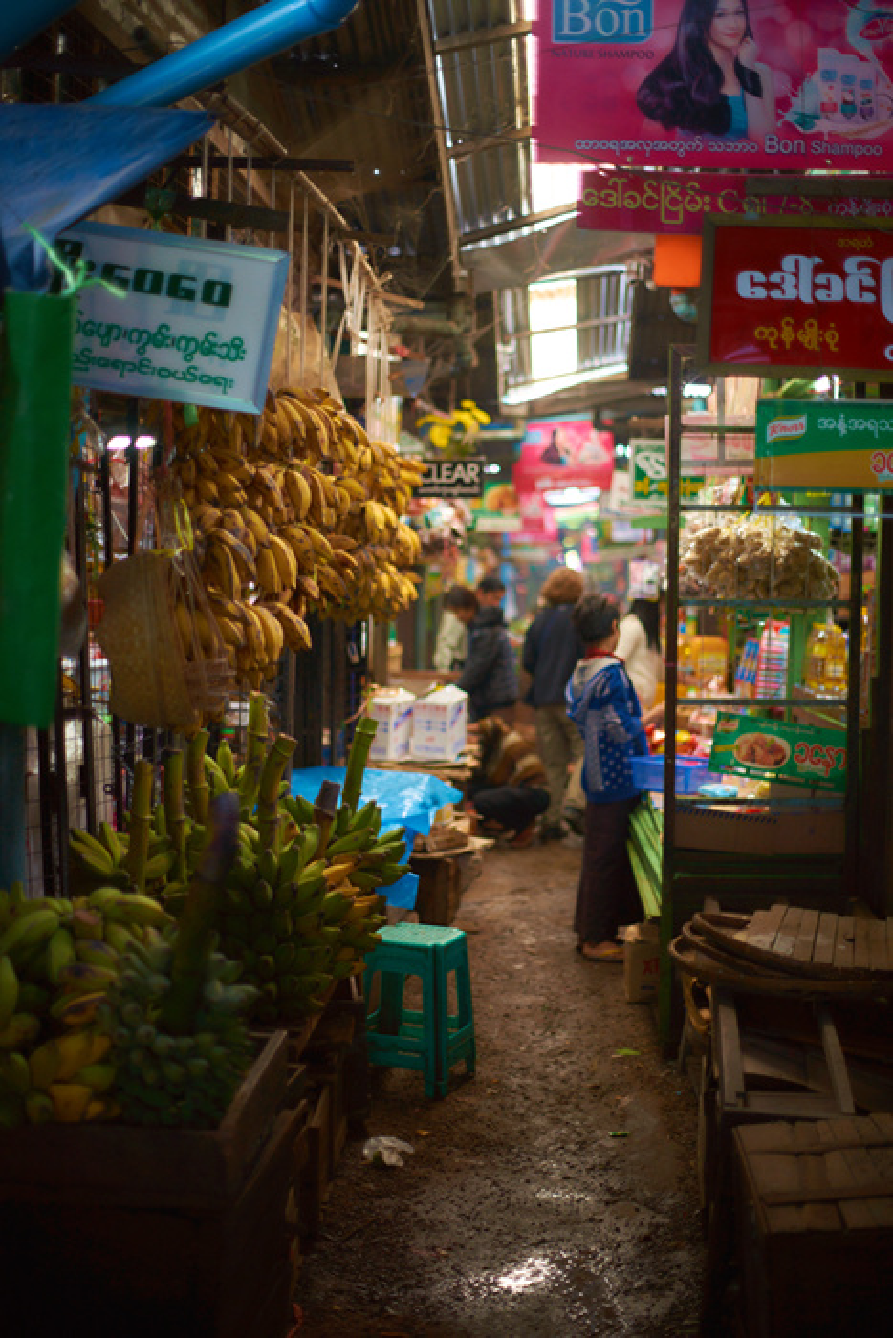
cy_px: 669
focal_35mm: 50
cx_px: 446
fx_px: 1859
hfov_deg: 27.0
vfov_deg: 39.6
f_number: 1.4
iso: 200
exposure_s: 1/45
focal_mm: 50
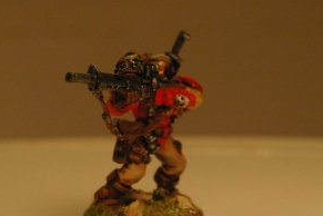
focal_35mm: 127
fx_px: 1137
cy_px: 87
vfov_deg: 10.8
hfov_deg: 16.2
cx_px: 138
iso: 1600
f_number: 11
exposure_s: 1/1000
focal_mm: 55
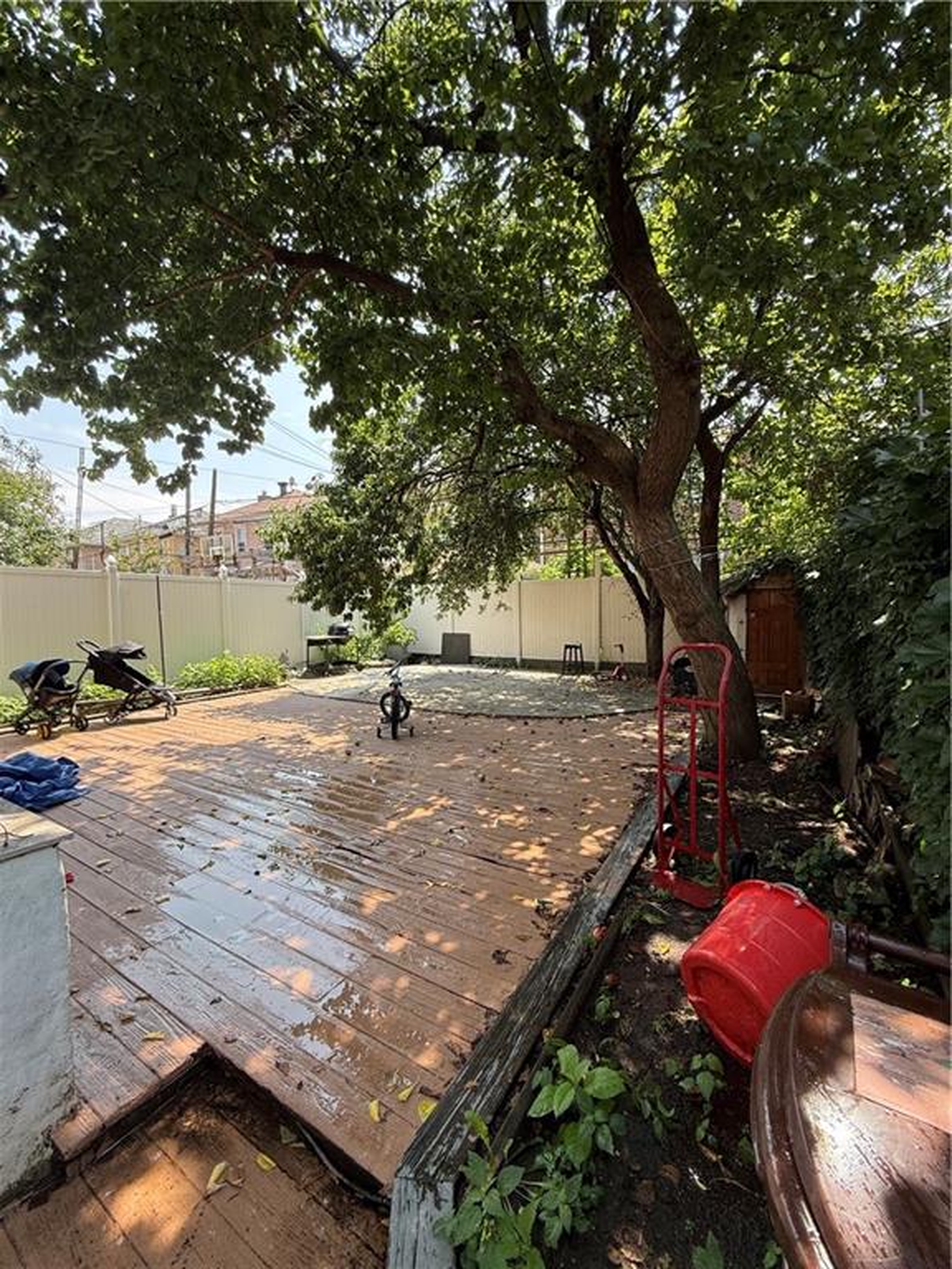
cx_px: 476
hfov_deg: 85.7
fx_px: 513
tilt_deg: -8.1
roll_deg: -1.0
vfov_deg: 102.1
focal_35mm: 14
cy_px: 634
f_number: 2.2
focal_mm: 2.22
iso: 50
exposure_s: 1/273
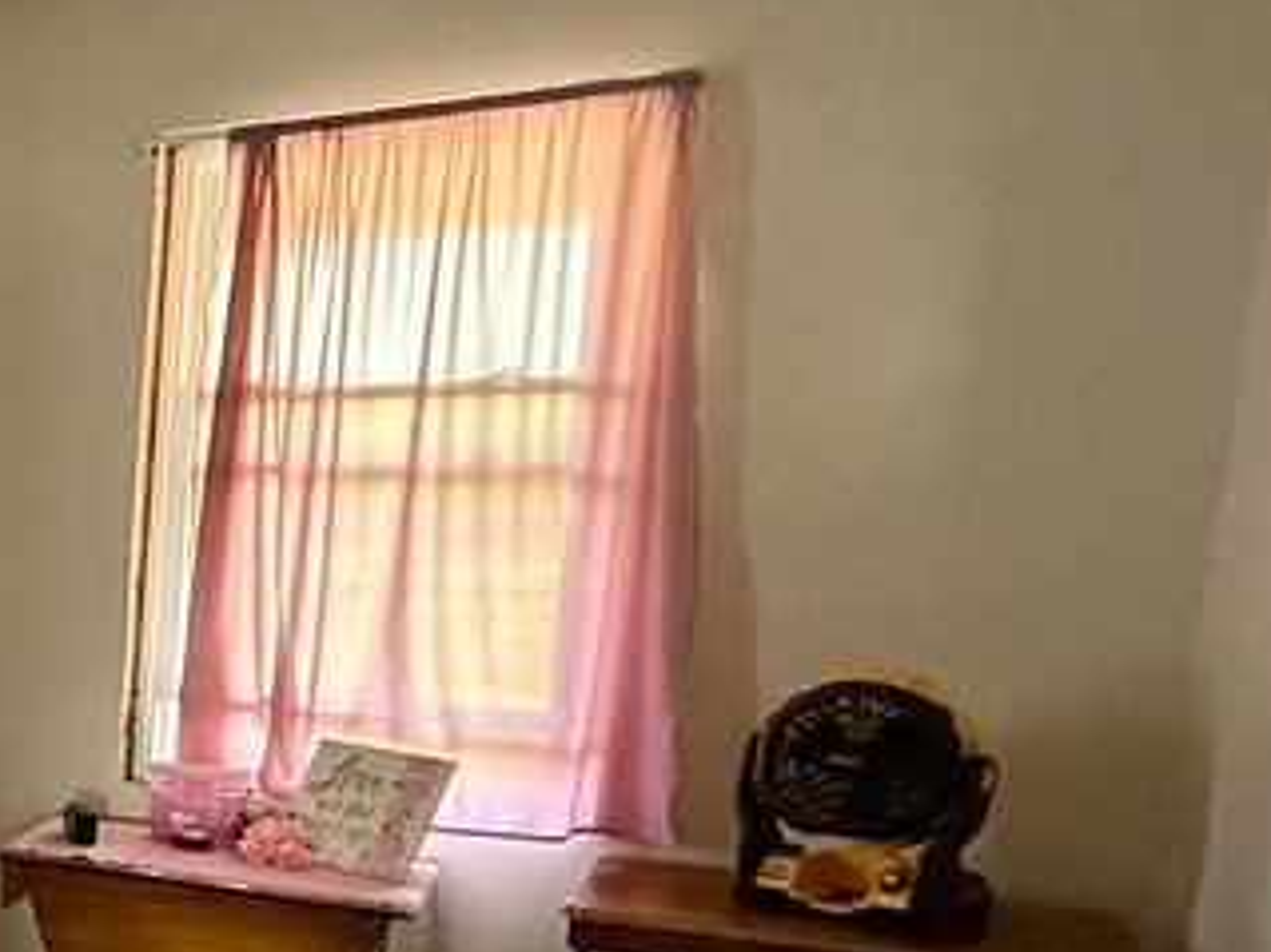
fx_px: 1652
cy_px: 717
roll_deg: +1.2
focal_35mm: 45
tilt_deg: -7.4
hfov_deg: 27.9
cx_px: -645
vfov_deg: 31.6
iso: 800
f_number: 2.2
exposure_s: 1/60
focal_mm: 2.22
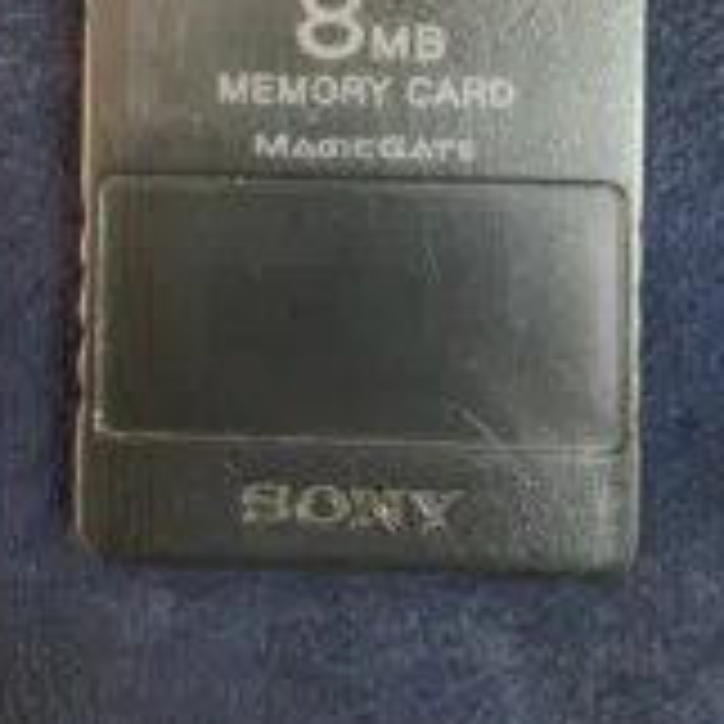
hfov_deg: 30.0
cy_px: 103
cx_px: 324
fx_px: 1349
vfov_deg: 29.1
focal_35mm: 57
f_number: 1.8
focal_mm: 4.25
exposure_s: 1/25
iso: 800
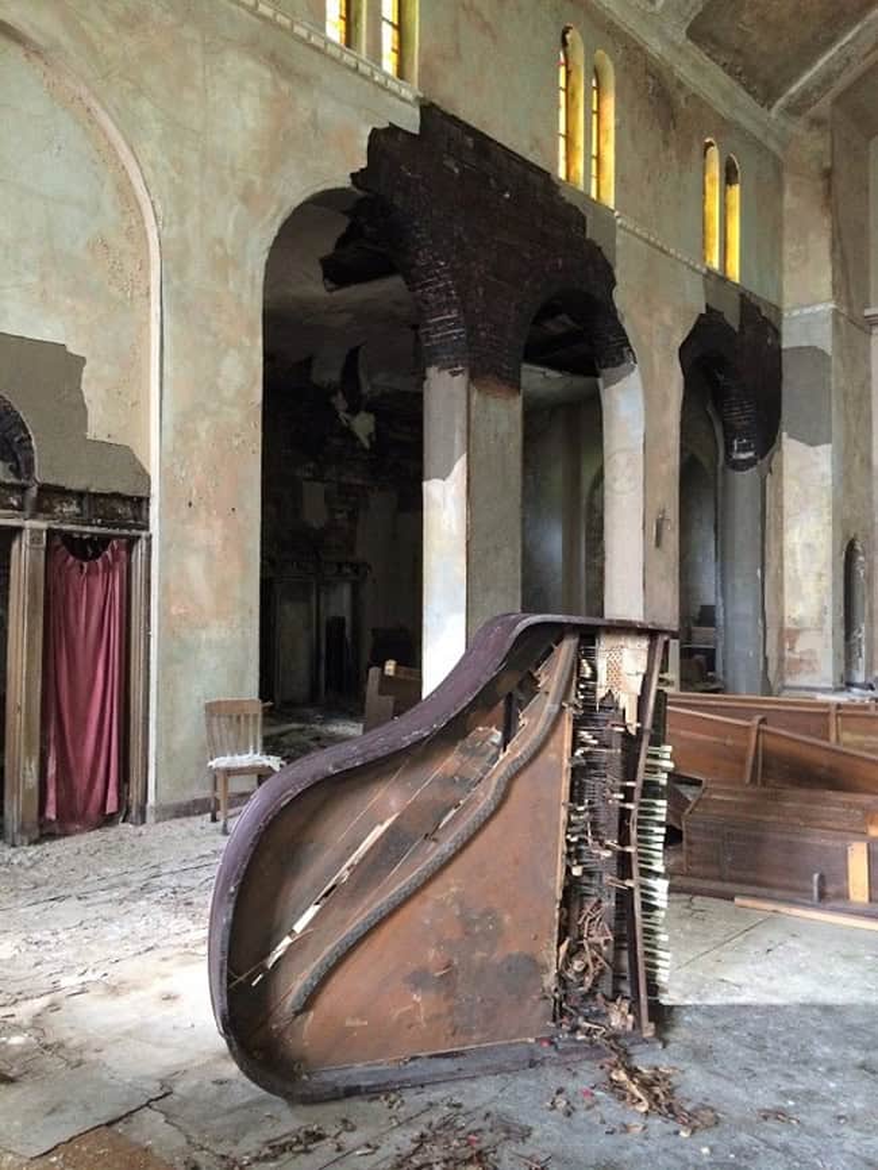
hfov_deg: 48.2
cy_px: 585
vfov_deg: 61.6
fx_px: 980
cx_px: 439
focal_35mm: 29
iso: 320
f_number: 2.2
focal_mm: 4.2
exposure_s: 1/15
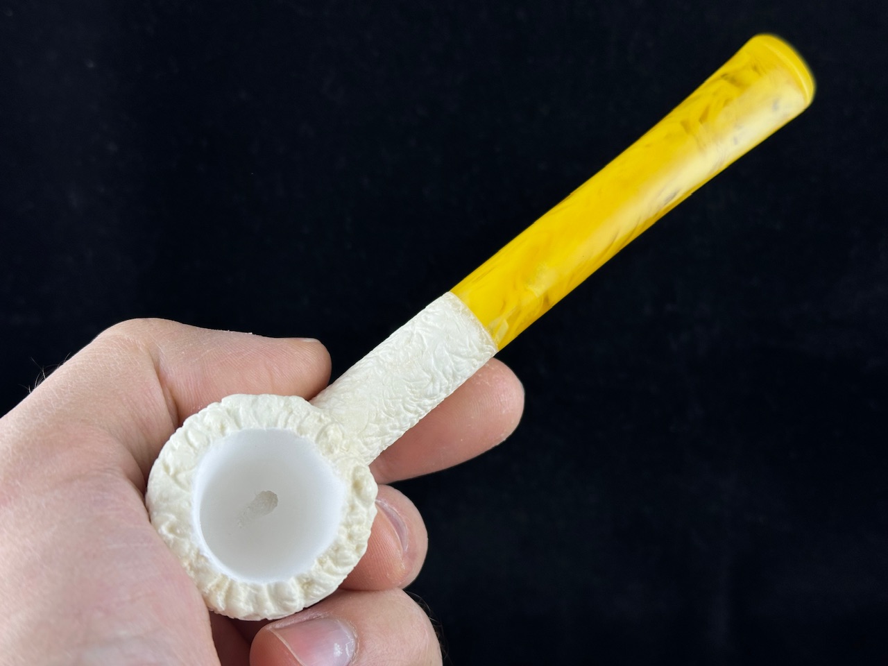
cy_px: 333
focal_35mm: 48
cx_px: 444
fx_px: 1231
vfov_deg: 30.3
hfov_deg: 39.7
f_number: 1.78
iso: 64
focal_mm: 6.86
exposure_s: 1/343
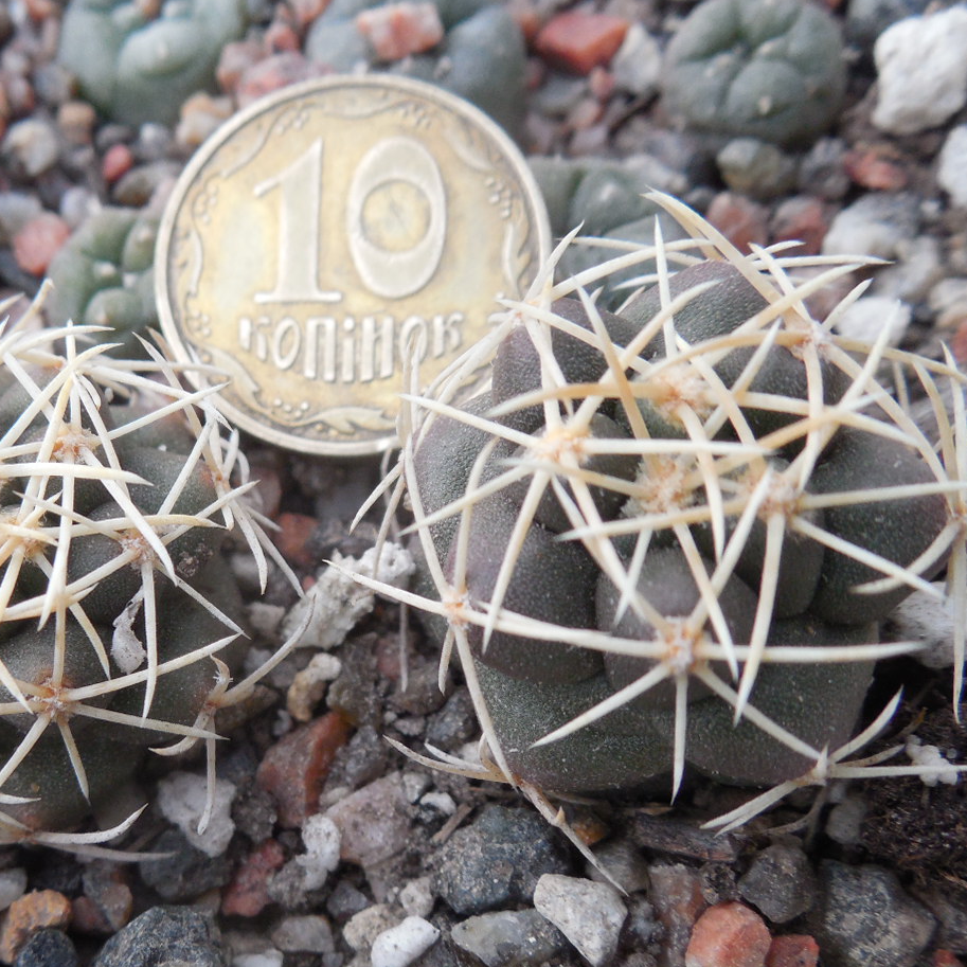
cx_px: 254
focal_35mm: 48
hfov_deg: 34.7
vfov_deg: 35.2
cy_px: 581
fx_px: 1517
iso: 220
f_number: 3.6
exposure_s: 1/30
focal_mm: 5.6
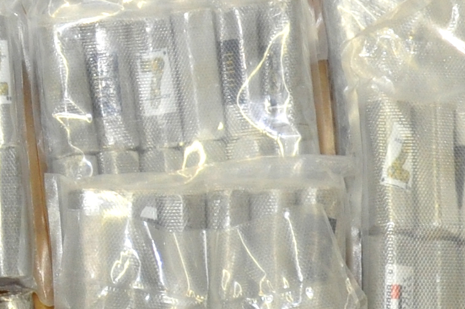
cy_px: 206
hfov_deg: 9.7
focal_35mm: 204
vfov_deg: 6.7
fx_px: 2632
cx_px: -275
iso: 800
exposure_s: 1/60
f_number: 4
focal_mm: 24
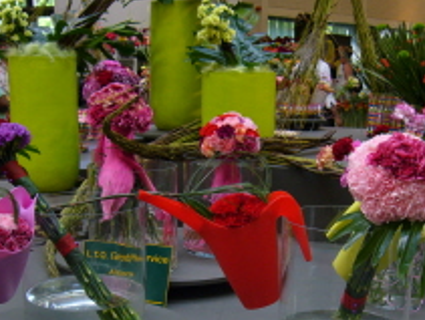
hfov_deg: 33.2
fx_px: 713
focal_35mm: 58
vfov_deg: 25.0
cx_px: 230
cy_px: 238
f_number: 2.8
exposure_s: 1/50
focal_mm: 5.8
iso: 100
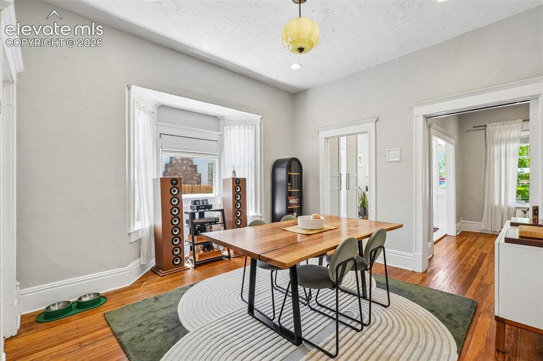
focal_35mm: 16
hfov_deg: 97.1
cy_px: 180
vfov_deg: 74.1
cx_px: 272
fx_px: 240
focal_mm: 10.6
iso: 800
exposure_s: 1/20
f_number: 8
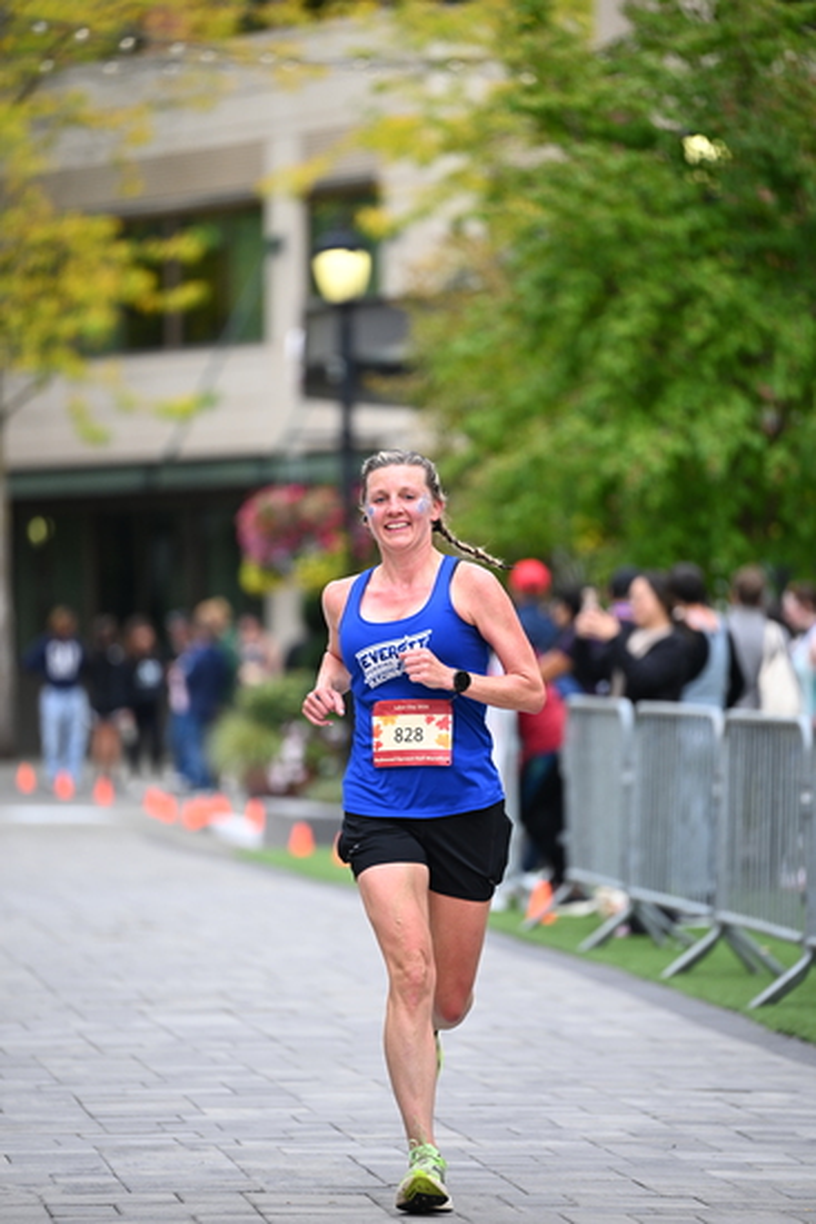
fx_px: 6795
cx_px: 408
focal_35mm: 200
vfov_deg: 10.3
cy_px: 612
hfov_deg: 6.9
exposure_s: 1/1600
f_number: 2.8
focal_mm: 200
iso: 640
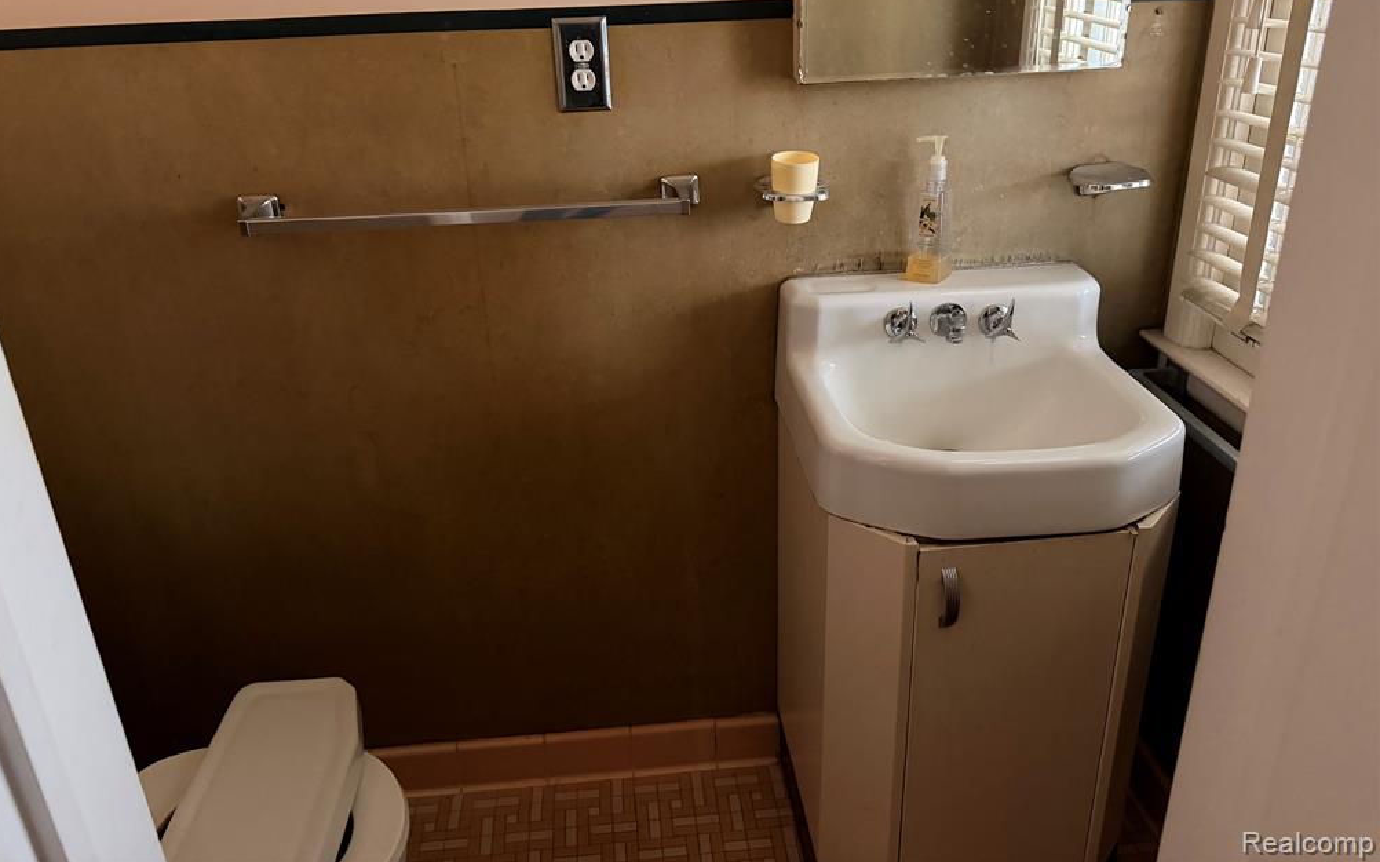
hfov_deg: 70.4
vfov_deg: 47.3
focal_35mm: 26
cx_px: 676
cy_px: 336
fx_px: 978
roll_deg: +2.7
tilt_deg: -21.8
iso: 1000
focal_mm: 6.76
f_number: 1.78
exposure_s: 1/34
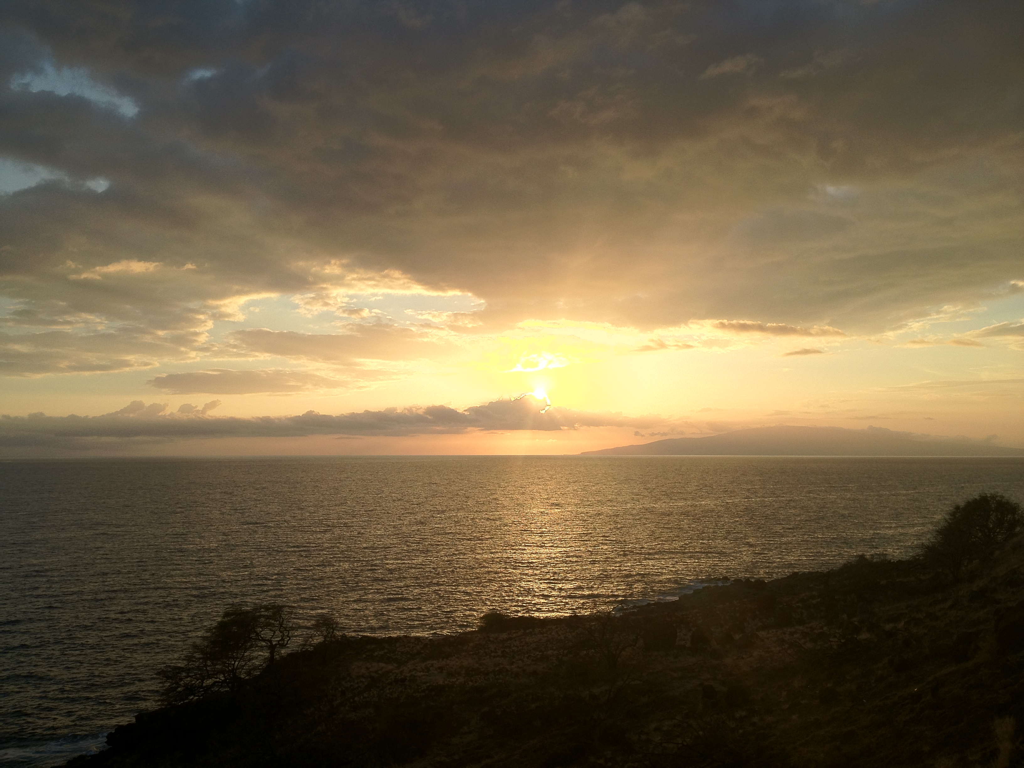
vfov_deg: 40.7
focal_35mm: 35
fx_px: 1035
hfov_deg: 52.6
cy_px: 384
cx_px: 512
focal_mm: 4.28
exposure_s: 1/1453
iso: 64
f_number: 2.4
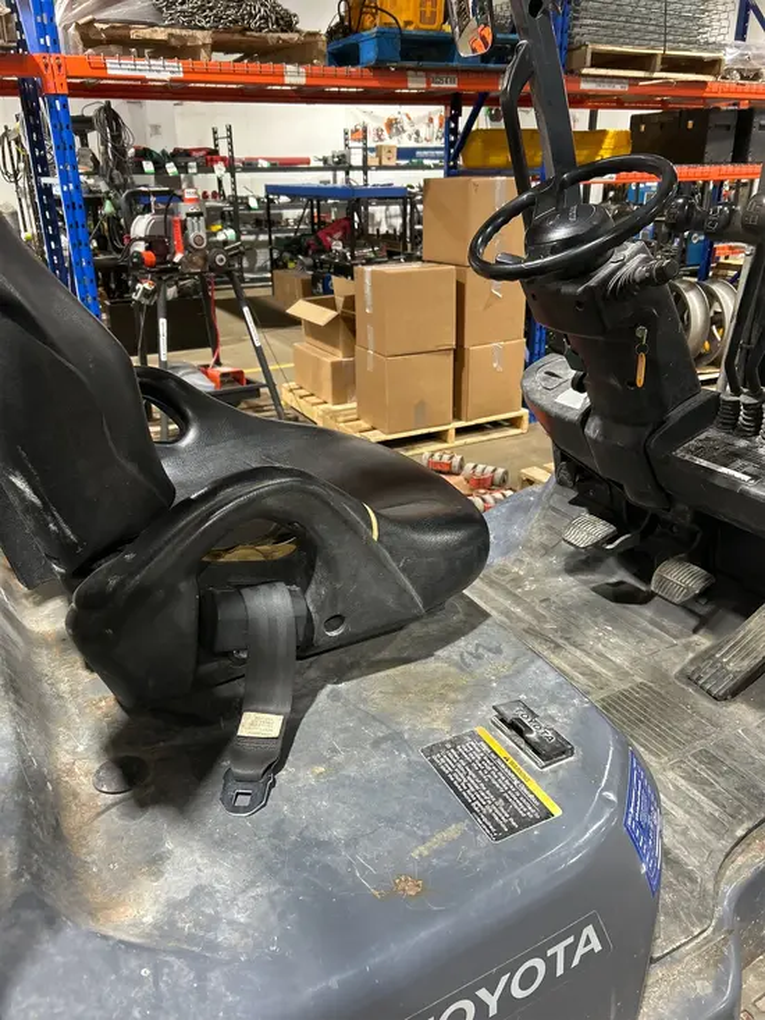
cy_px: 510
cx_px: 382
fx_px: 766
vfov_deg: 67.3
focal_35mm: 26
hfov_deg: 53.1
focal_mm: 5.7
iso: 250
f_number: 1.5
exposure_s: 1/60
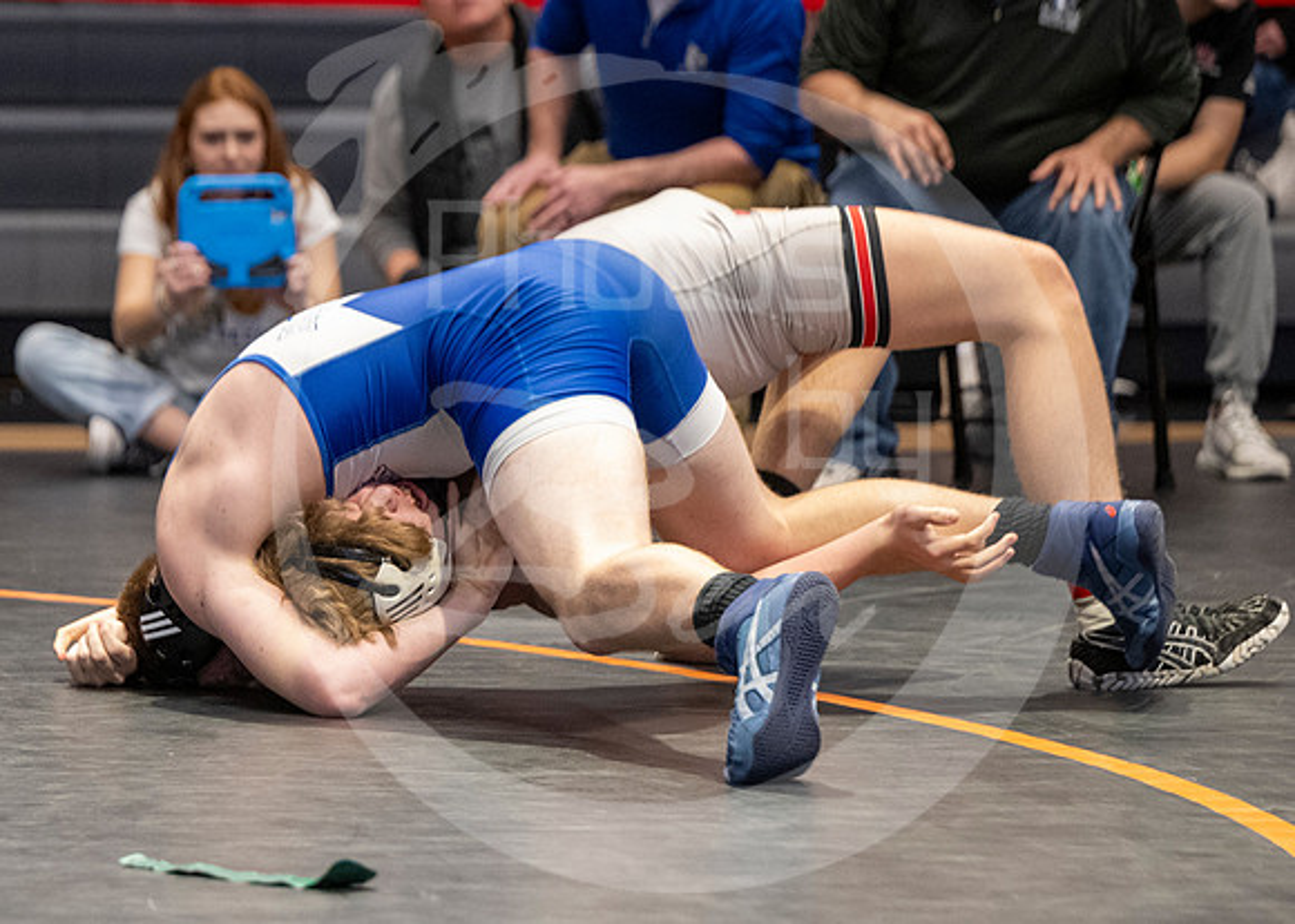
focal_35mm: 193
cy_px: 779
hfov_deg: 10.4
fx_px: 7112
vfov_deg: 7.4
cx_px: 263
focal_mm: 98
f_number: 2.8
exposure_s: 1/1000
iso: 3200
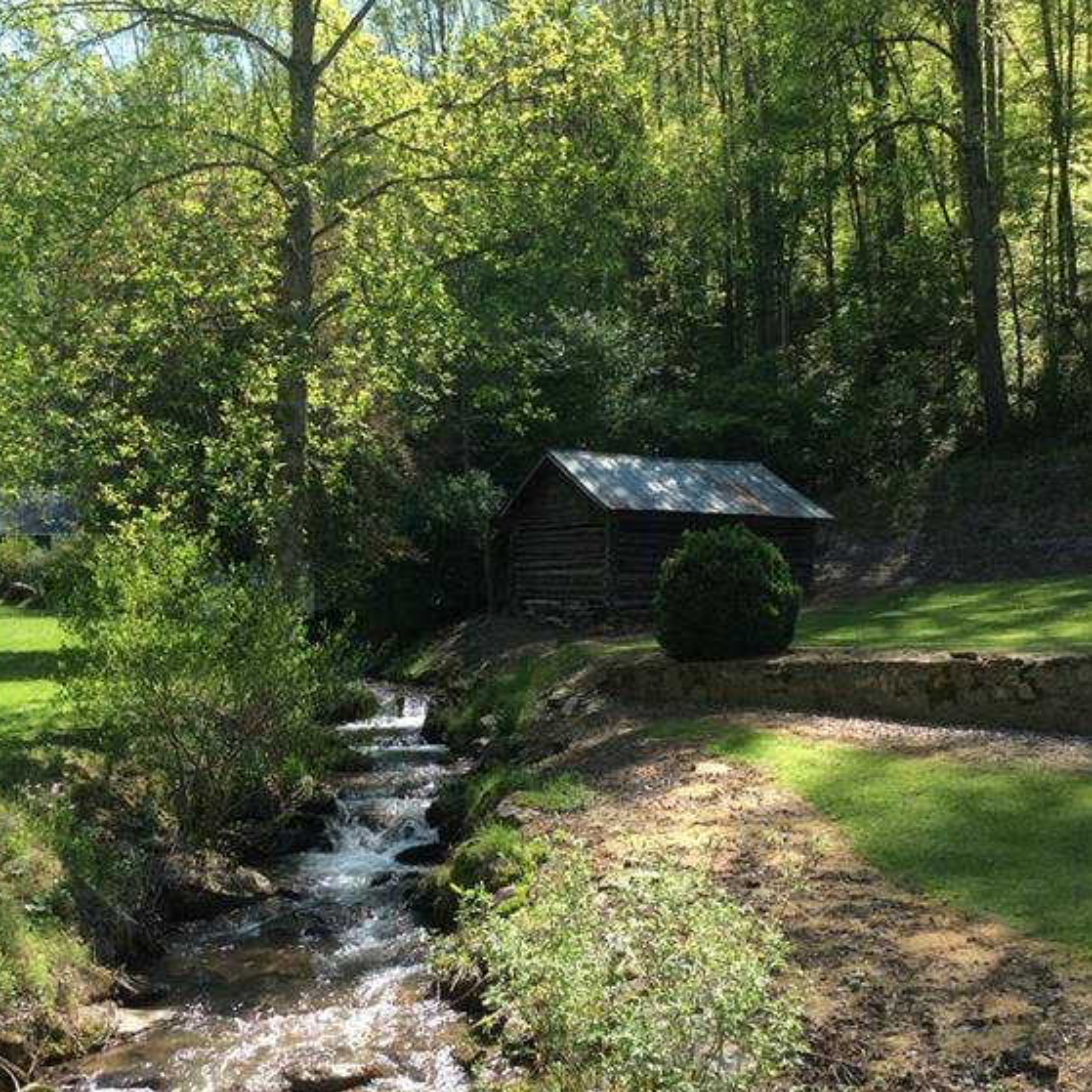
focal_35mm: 40
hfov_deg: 41.9
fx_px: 1428
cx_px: 538
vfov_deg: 41.8
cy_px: 625
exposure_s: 1/497
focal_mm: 3.3
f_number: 2.4
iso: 32
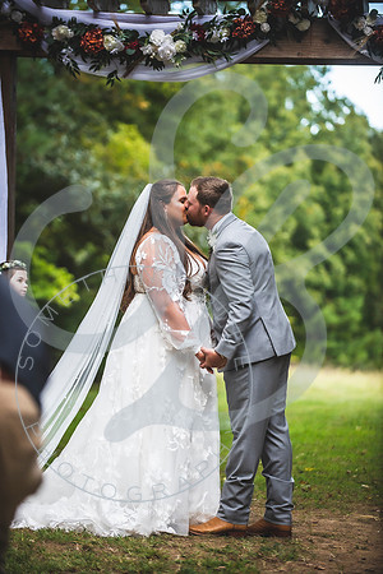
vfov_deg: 15.2
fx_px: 2154
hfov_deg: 10.2
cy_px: 287
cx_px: 192
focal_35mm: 135
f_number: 2.8
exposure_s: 1/640
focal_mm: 135
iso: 640
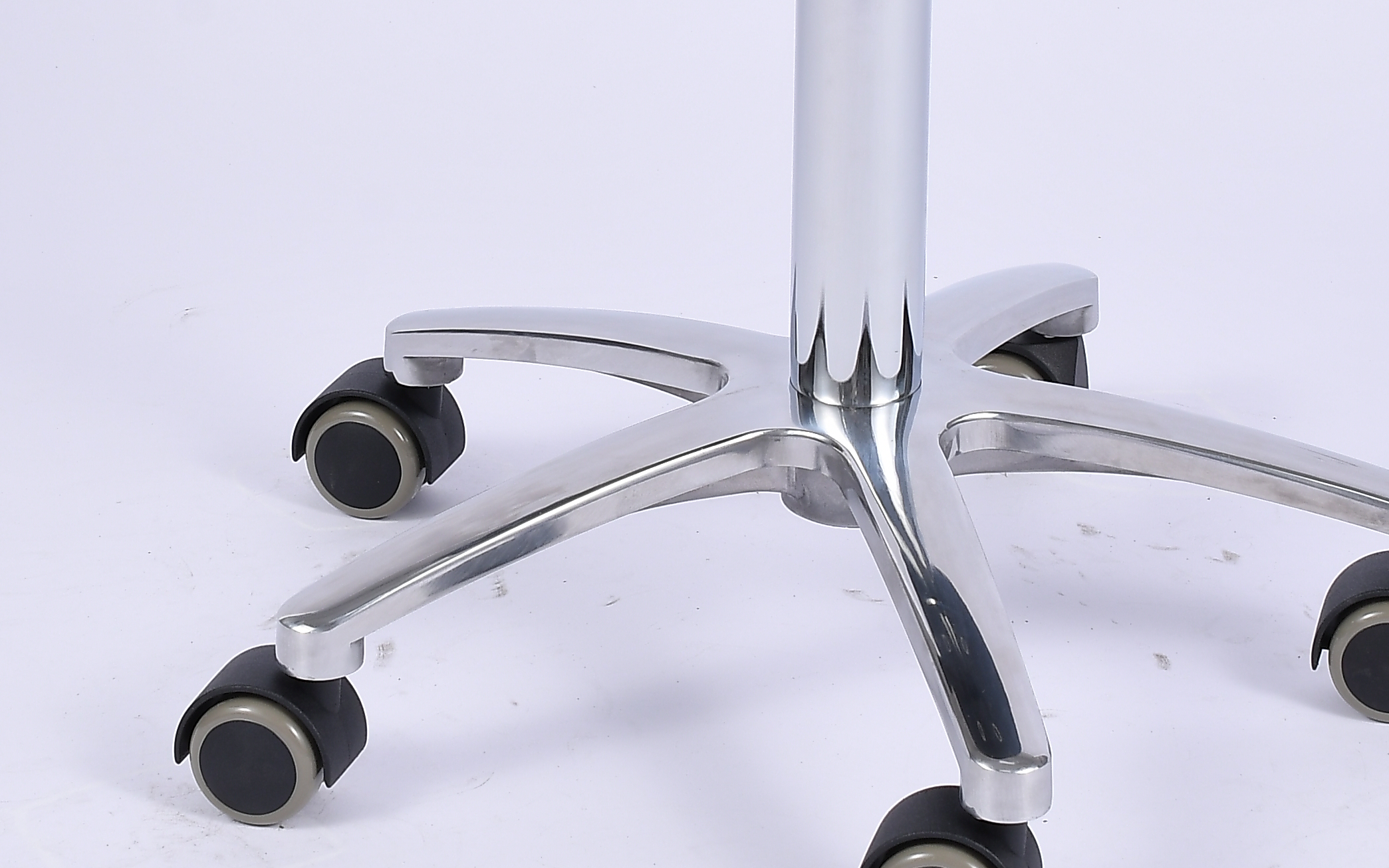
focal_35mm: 163
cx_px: 845
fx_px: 6171
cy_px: -197
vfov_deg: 8.0
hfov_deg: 12.8
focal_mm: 40
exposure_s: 1/100
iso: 100
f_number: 11
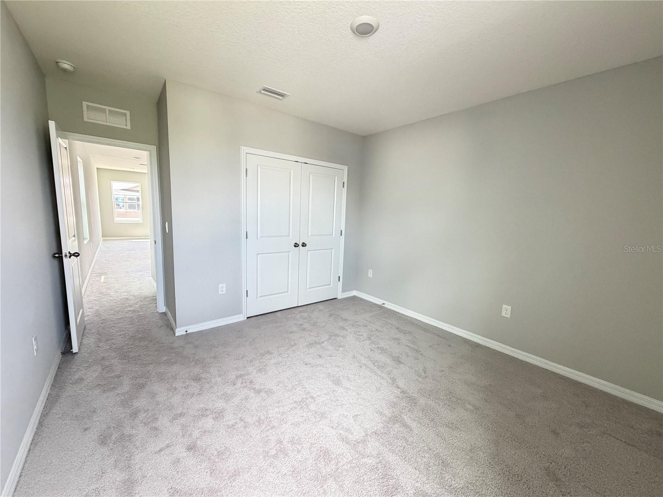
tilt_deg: -8.1
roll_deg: -2.3
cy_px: 248
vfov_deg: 85.7
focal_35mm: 14
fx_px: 268
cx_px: 332
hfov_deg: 102.1
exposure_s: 1/60
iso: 320
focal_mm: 2.22
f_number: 2.2
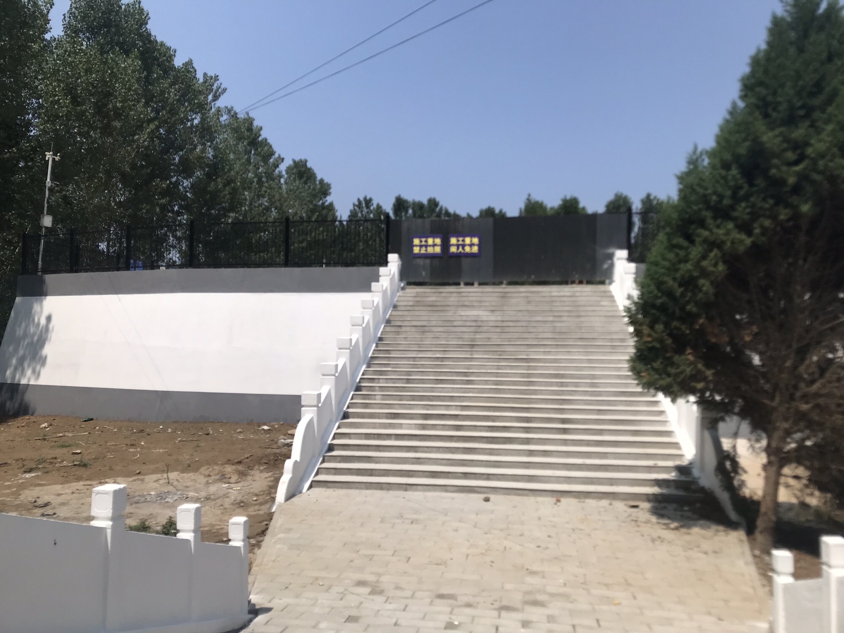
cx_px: 422
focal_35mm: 28
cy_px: 316
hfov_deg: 63.4
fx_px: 683
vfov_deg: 49.7
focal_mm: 3.99
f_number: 1.8
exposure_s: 1/5319
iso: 20
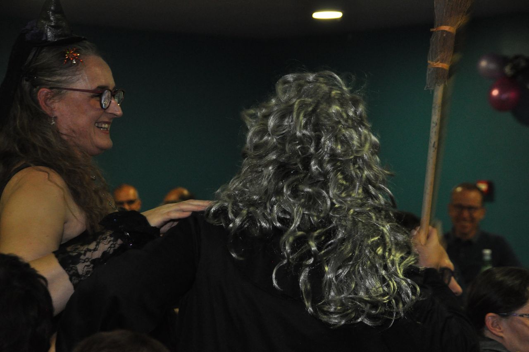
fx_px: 1981
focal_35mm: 135
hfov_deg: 15.2
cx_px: 264
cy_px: 176
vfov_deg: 10.1
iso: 1600
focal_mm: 90
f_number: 5.3
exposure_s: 1/60
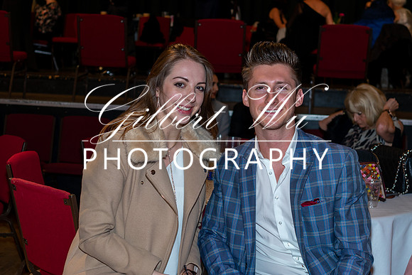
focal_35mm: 58
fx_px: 667
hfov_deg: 34.3
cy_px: 139
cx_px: 214
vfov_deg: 23.3
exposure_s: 1/60
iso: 200
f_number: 3.2
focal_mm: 35
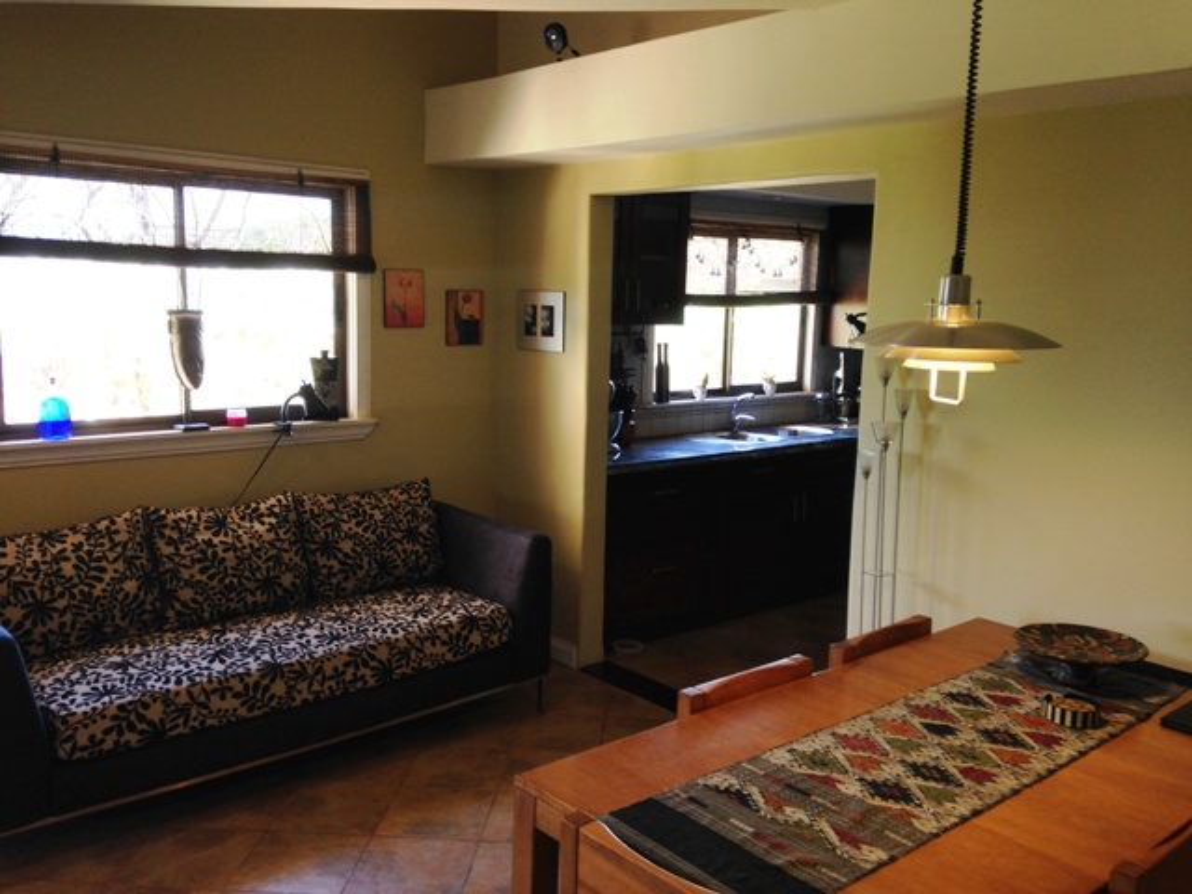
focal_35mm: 33
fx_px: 1136
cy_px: 447
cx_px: 596
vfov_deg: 42.9
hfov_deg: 55.4
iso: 64
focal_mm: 4.12
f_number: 2.4
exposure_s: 1/20
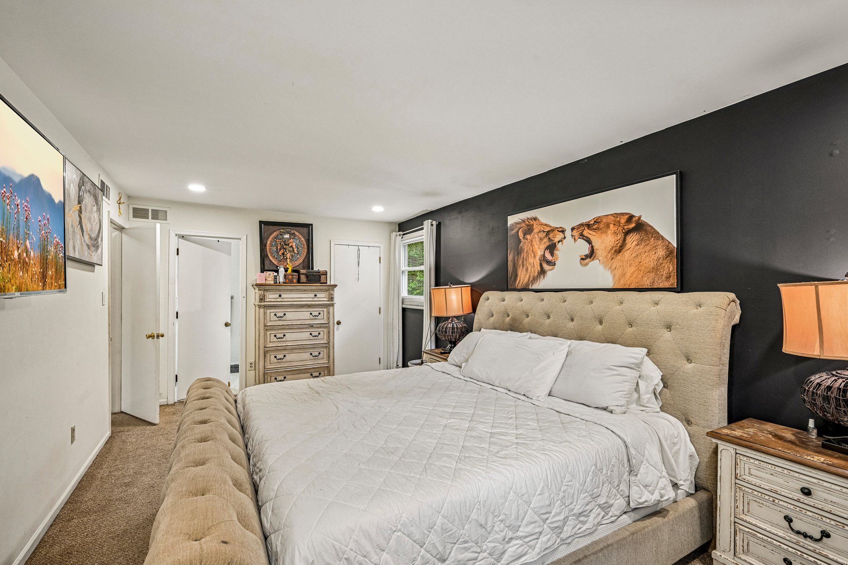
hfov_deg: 96.7
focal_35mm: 16
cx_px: 424
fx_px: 377
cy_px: 282
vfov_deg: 73.7
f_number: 8
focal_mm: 16
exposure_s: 1/20
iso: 800
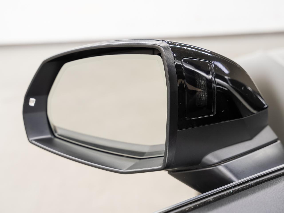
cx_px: 142
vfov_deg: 28.7
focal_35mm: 51
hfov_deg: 37.7
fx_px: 416
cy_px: 106
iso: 100
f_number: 5.6
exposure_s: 1/2.5
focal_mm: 46.9
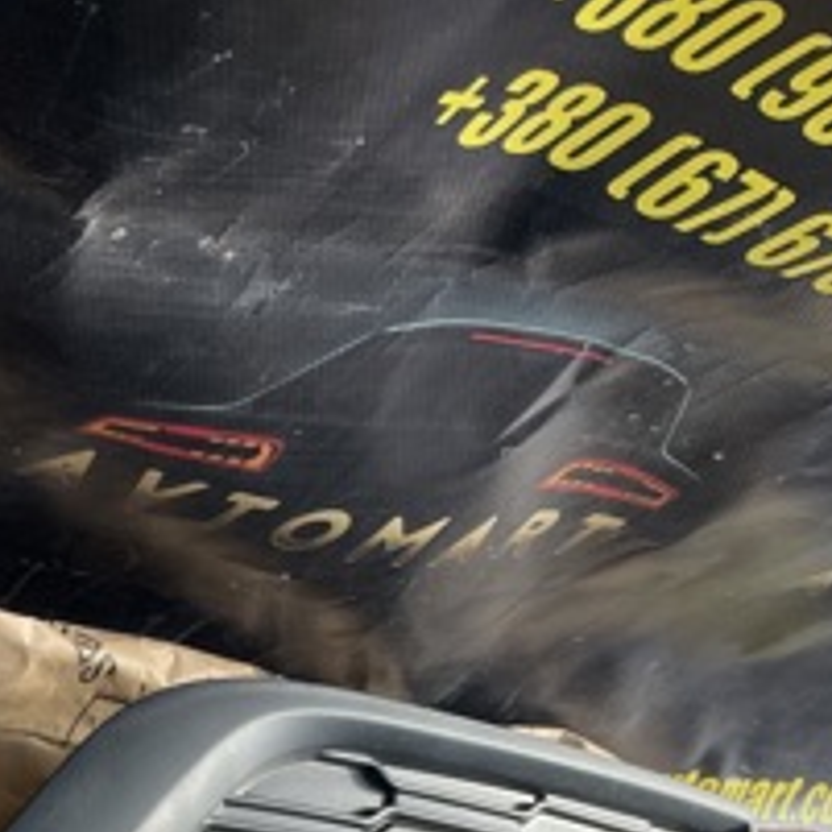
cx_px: -273
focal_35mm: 73
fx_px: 1985
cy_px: 987
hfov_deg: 21.3
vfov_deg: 22.0
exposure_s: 1/686
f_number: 1.6
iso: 32
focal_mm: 4.2
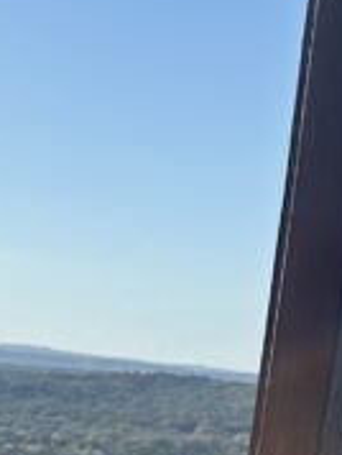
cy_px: 882
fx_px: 1814
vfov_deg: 12.7
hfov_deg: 10.6
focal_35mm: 138
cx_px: -92
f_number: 1.78
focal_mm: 6.86
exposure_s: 1/4348
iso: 80
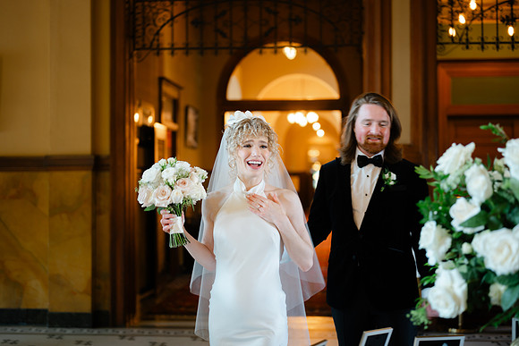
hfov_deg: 38.8
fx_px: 737
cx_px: 260
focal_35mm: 51
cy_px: 173
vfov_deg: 26.5
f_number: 1.8
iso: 64
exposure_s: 1/25
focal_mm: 50
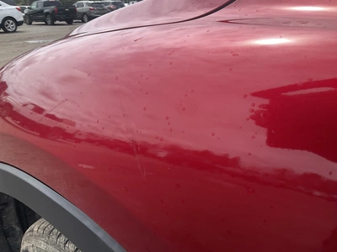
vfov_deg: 48.2
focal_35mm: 29
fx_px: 282
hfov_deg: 61.7
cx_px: 168
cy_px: 126
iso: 25
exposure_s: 1/759
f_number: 1.8
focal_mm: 3
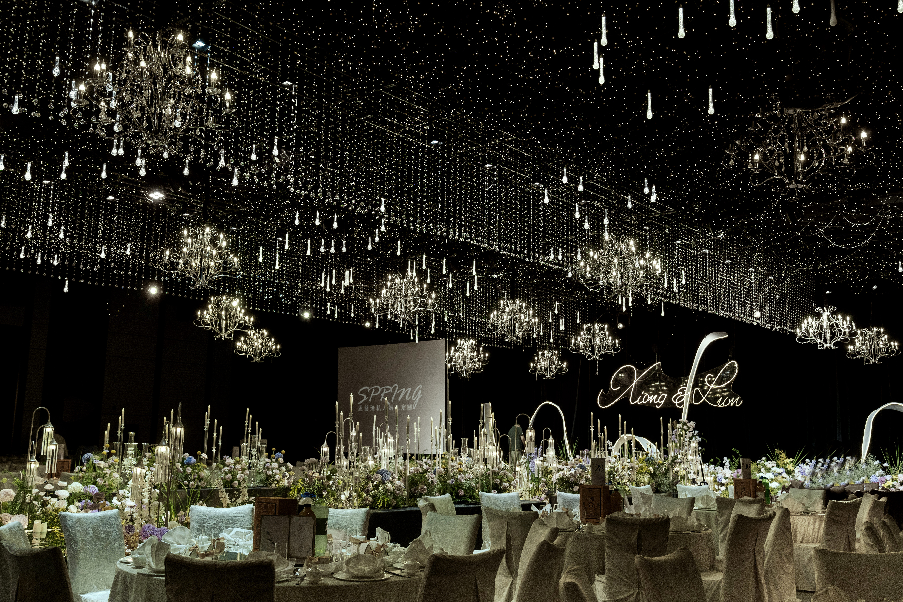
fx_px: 853
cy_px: 301
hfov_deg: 55.8
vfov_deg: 38.9
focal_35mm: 34
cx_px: 452
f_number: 4.5
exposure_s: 1/250
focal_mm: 34
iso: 640
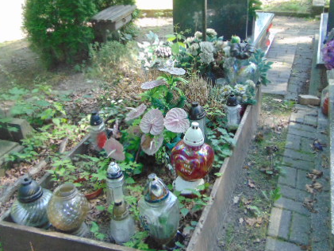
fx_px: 367
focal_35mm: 38
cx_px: 179
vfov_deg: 37.7
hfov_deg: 48.9
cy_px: 106
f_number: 3
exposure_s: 1/160
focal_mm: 4.5
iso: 400
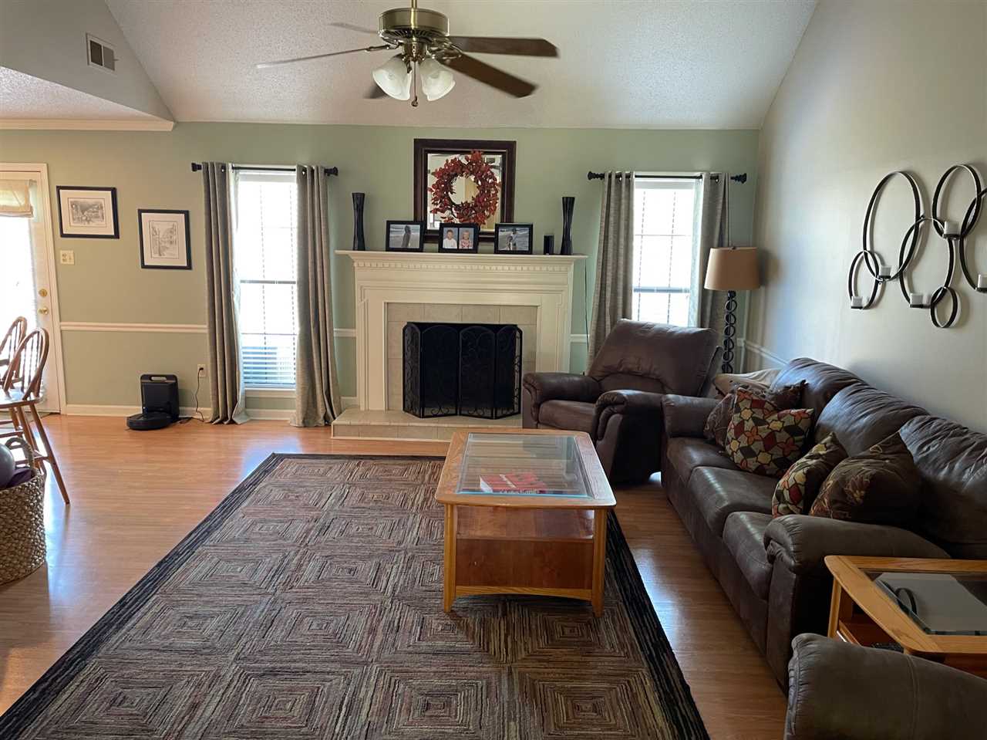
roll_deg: -0.5
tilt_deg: -9.4
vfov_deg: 53.0
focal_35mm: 26
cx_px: 494
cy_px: 370
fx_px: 741
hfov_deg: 67.3
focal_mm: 4.2
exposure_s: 1/60
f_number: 1.6
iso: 250
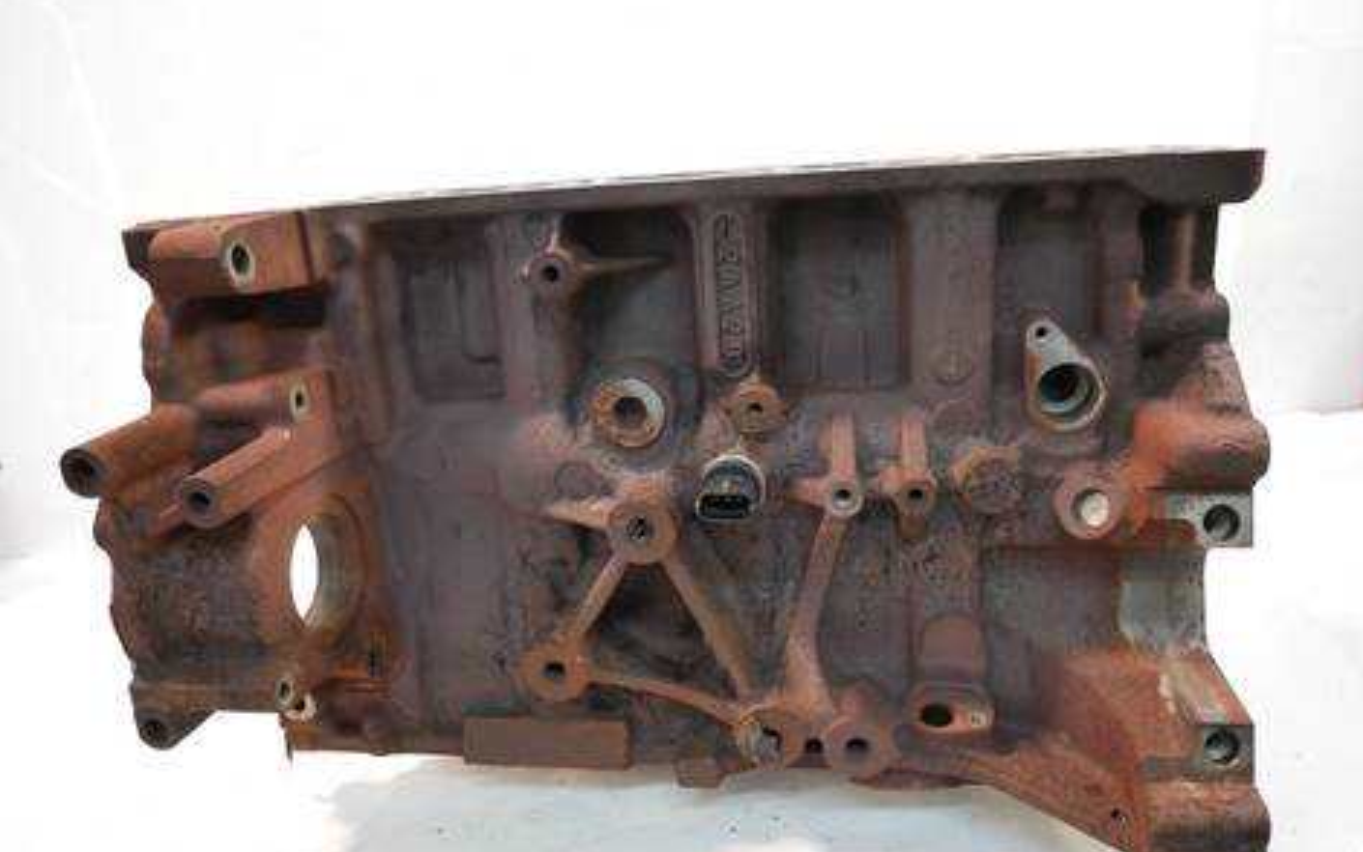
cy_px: 504
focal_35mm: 26
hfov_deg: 70.4
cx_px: 693
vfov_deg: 47.4
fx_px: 966
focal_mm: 12
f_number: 3.5
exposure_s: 1/60
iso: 1600
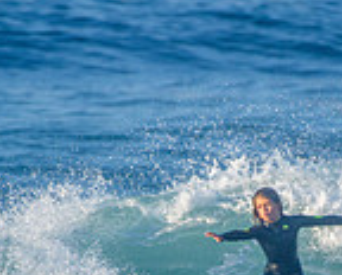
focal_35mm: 1885
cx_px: 259
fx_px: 19132
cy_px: 309
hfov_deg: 1.0
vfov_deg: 0.8
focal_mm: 500
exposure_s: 1/2000
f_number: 5.6
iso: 360
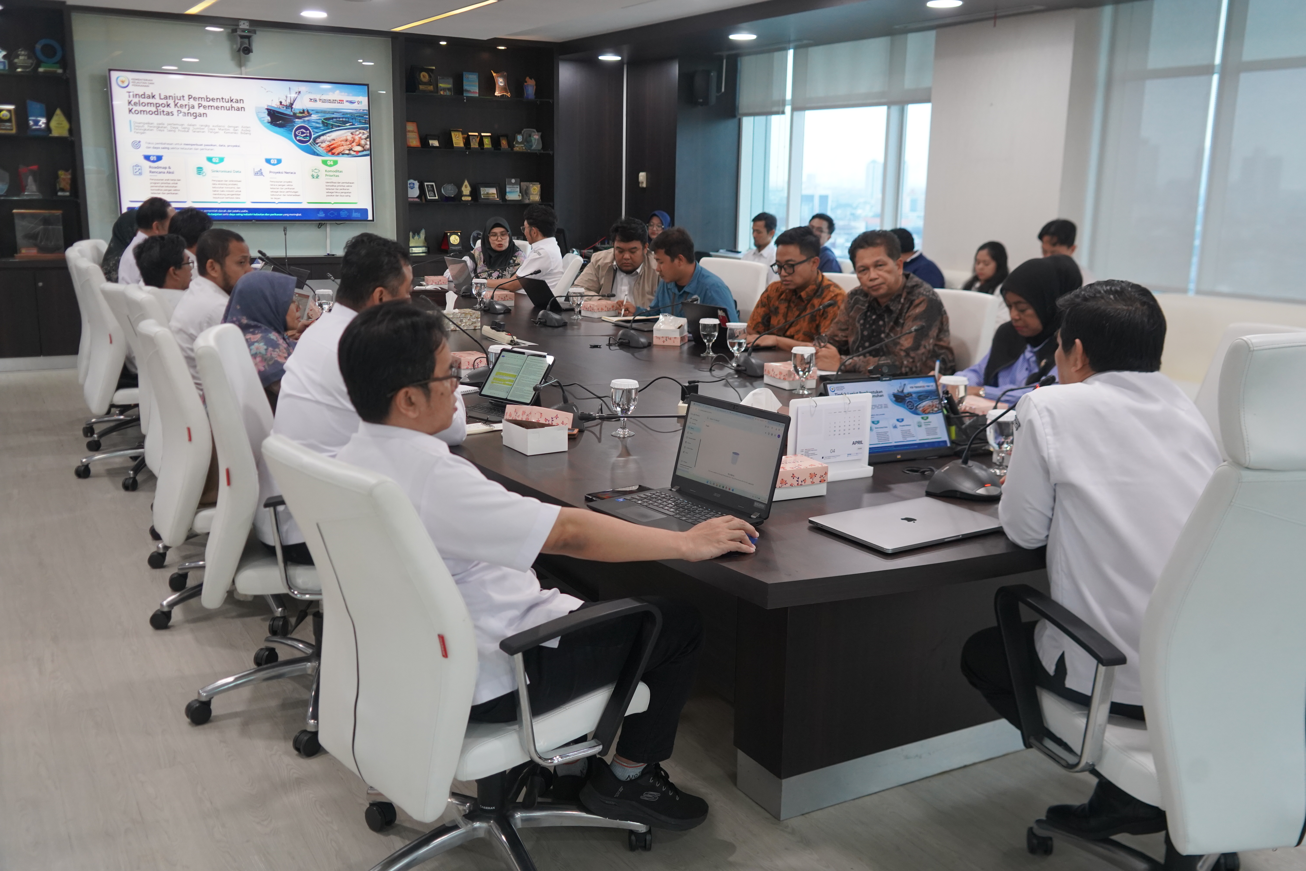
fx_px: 1088
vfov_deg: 43.6
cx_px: 653
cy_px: 436
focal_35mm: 30
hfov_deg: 61.9
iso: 2000
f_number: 4
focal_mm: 30
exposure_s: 1/160
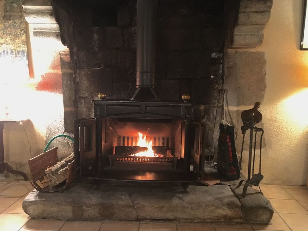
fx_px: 258
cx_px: 154
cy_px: 116
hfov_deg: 61.7
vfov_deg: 48.2
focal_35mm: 29
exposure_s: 1/17
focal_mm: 4.15
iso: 500
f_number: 2.2
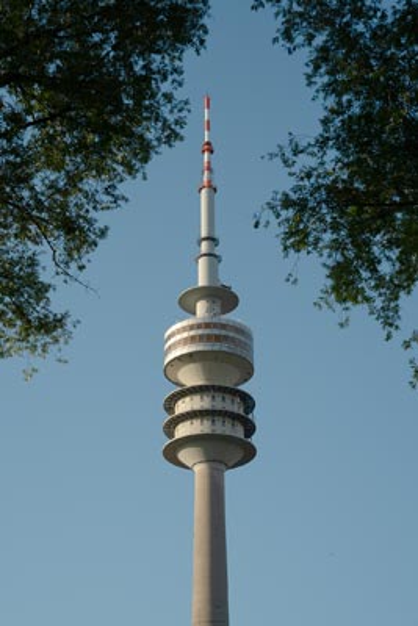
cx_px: 209
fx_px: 1218
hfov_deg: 19.5
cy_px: 313
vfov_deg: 28.8
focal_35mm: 70
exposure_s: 1/3200
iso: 320
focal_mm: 70
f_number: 6.3
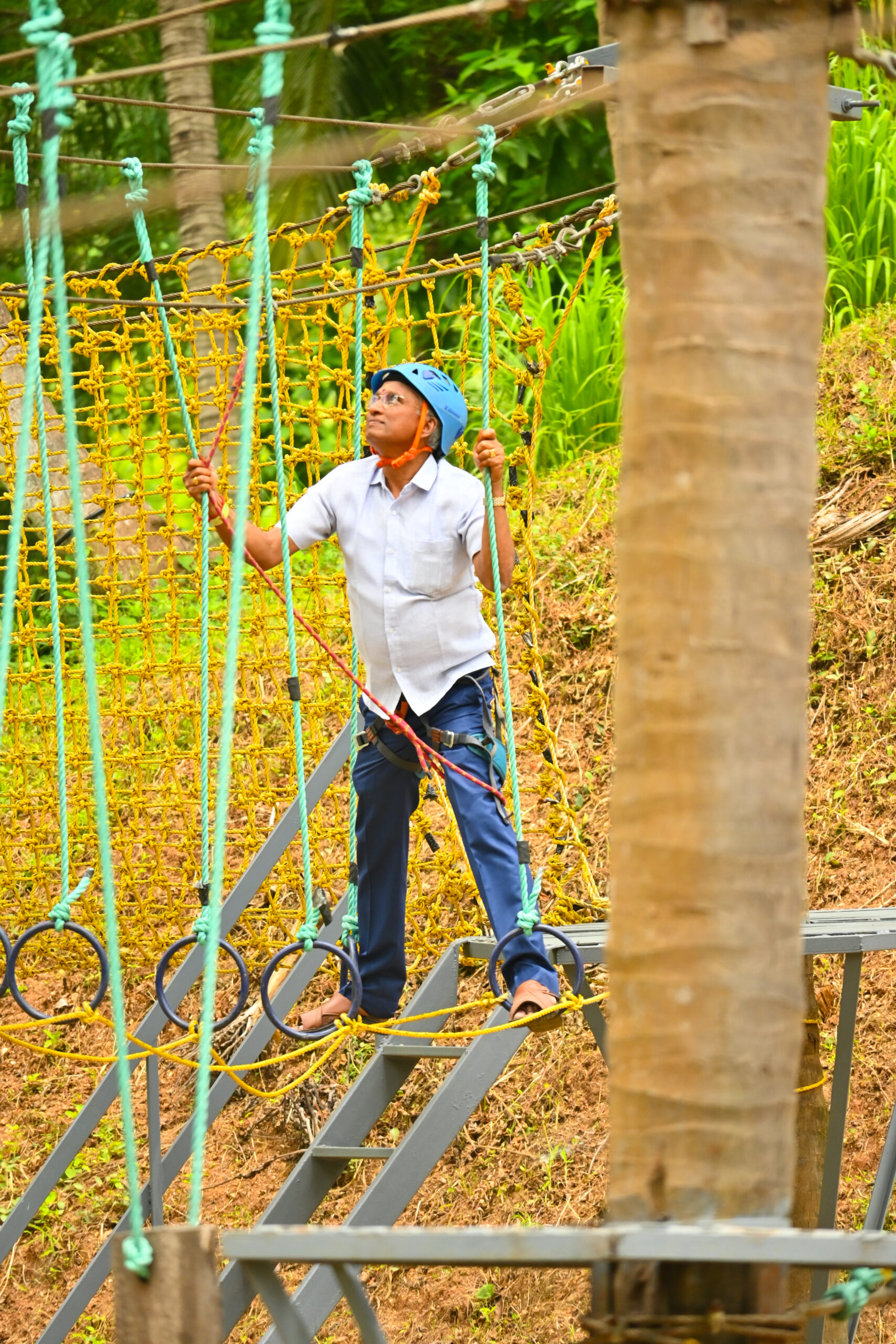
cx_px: 448
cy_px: 672
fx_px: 13997
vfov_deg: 5.5
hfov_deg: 3.7
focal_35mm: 375
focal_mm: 250
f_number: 6.3
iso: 500
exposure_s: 1/320
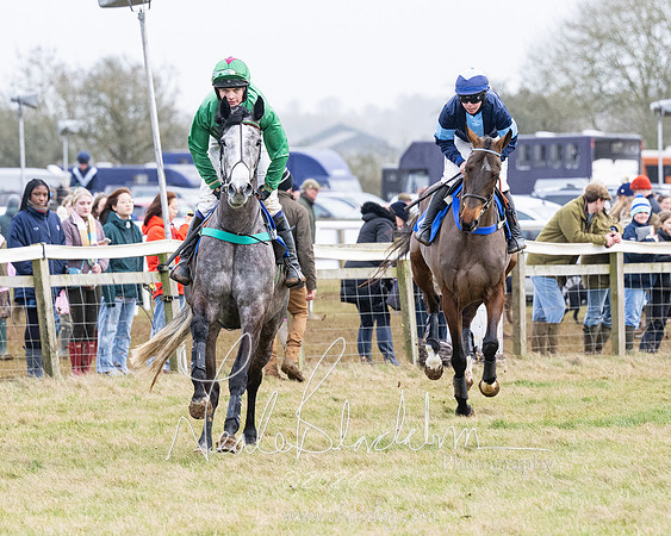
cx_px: 248
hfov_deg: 5.4
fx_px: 7086
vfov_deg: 4.3
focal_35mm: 357
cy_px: 323
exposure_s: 1/1250
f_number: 4
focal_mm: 155
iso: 800
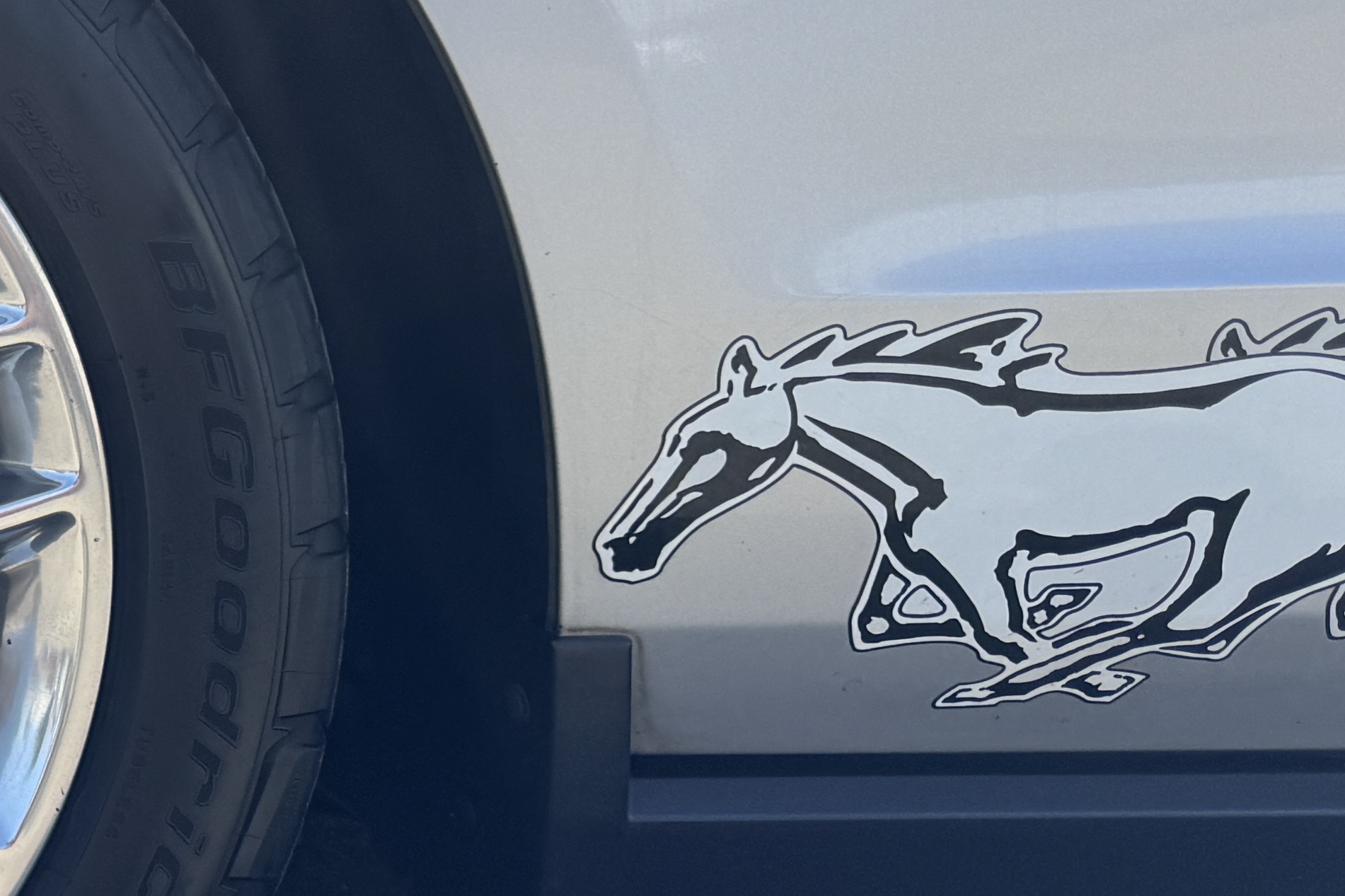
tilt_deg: -8.1
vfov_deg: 18.2
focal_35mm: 75
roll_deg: -1.0
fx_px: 2802
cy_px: 416
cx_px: -629
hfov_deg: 22.5
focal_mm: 6.76
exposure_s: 1/1980
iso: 80
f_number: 1.78
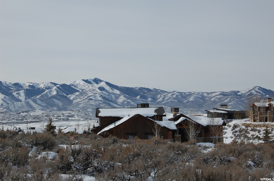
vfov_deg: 19.6
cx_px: 137
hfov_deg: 29.3
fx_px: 524
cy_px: 90
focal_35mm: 69
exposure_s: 1/500
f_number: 11
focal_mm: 46
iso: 200
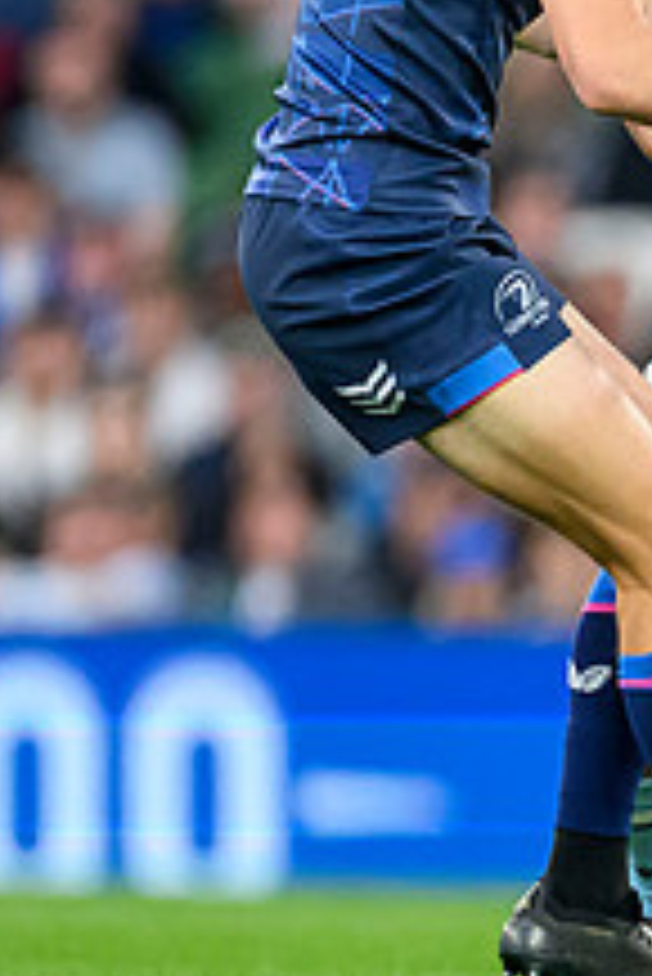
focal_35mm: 1998
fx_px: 54188
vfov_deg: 1.0
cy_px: 794
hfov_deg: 0.7
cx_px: 2027
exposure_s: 1/2500
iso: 3200
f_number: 2.8
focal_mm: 400
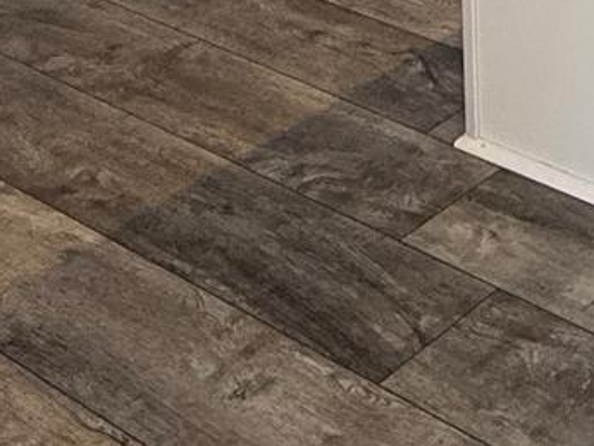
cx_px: 1045
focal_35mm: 83
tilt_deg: -6.0
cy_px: -584
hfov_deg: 18.7
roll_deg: -1.4
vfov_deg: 13.6
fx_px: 1425
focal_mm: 2.22
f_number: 2.2
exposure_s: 1/120
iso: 100
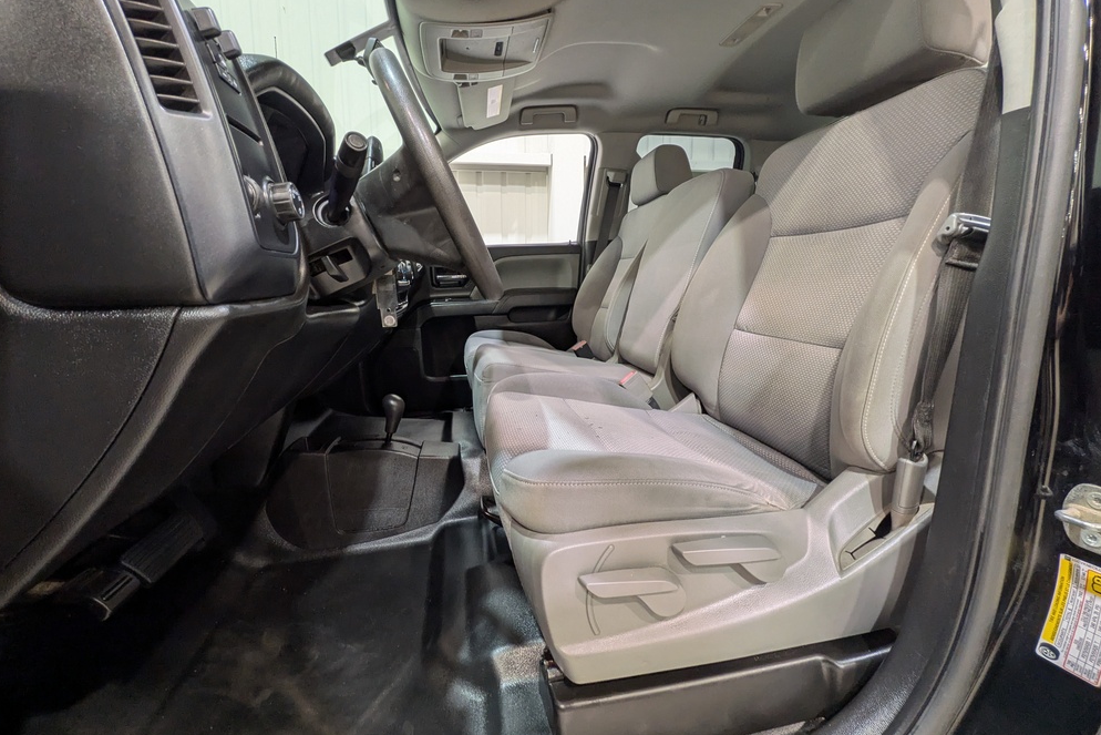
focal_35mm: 15
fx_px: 459
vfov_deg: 77.2
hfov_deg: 100.4
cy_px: 341
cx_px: 542
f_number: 2.2
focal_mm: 1.83
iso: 77
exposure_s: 1/24
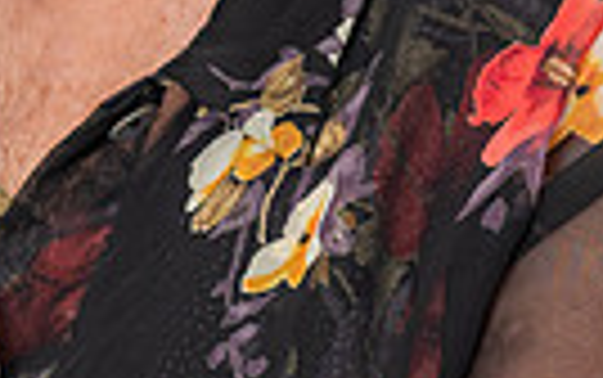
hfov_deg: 4.8
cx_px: -56
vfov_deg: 3.0
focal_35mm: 437
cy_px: -42
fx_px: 7188
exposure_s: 1/125
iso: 200
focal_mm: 62
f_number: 5.6
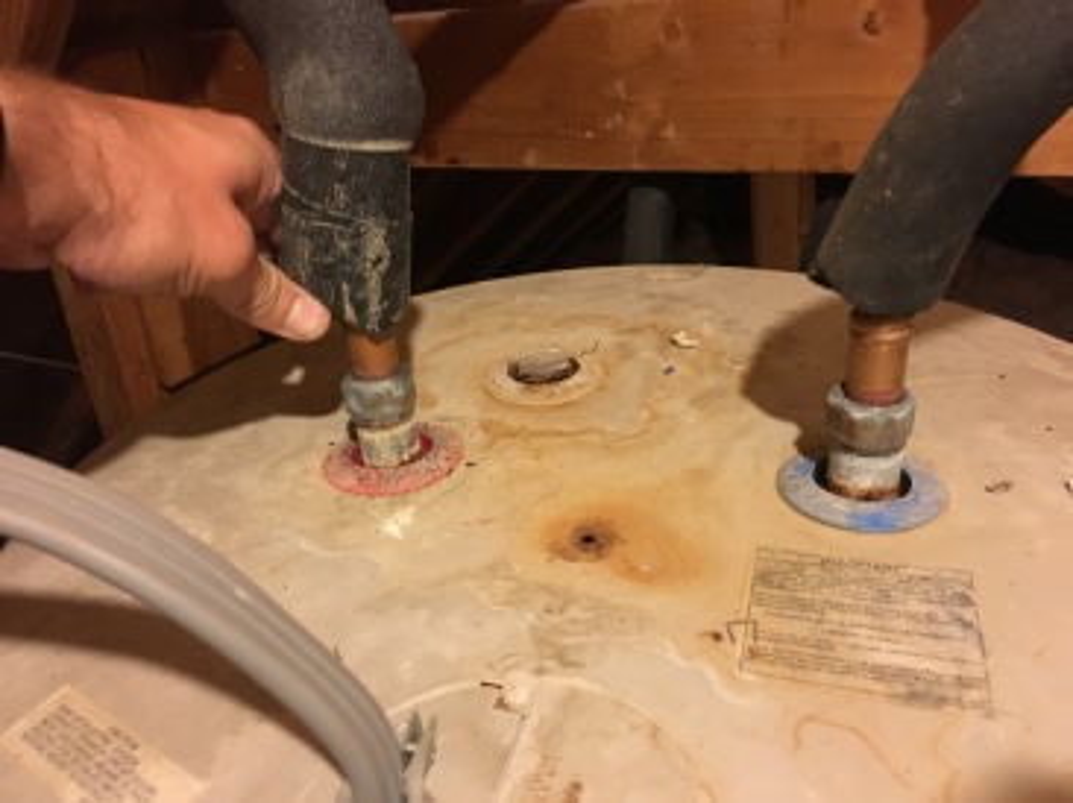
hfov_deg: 61.7
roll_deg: +6.4
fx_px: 898
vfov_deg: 48.2
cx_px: 536
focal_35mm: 29
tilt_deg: -28.5
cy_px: 402
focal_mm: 4.15
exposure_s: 1/15
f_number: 2.2
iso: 400
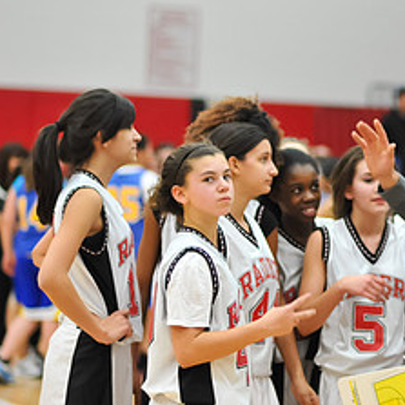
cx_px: 450
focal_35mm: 188
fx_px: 2489
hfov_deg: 9.2
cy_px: 187
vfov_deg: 9.3
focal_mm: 85
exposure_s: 1/500
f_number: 2
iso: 1800
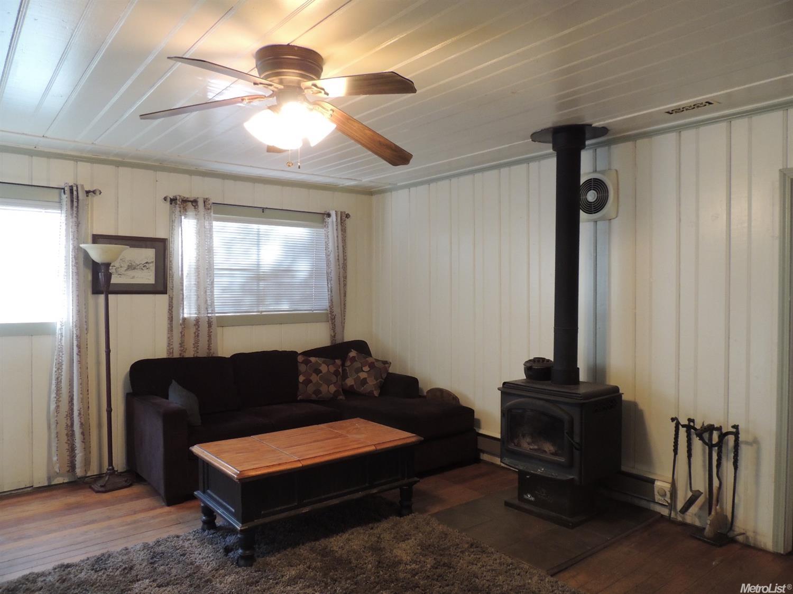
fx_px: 550
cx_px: 396
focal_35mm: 24
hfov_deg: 71.6
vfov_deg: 56.8
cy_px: 297
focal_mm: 4.3
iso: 400
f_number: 3
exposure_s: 1/25
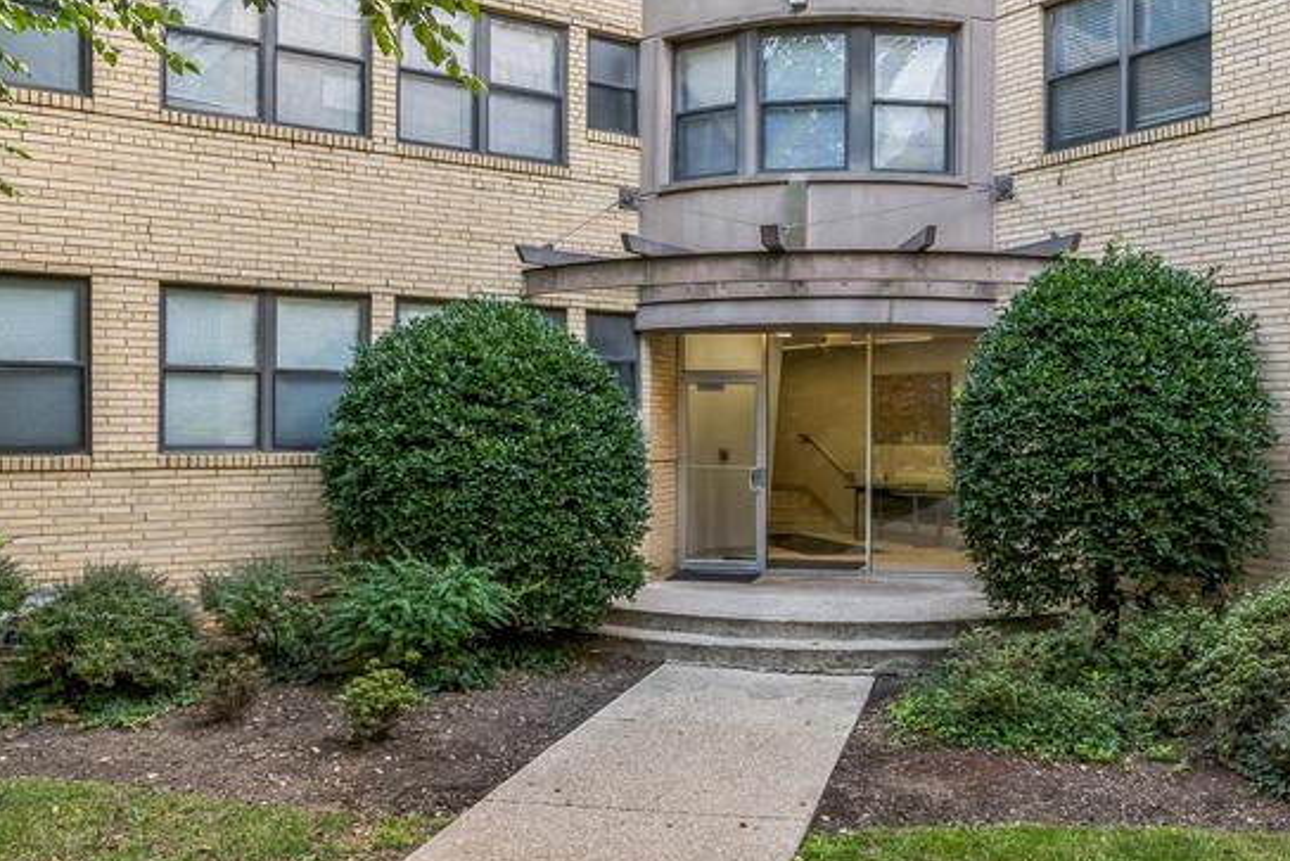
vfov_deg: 40.0
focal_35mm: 32
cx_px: 813
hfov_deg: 57.9
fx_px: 1147
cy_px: 217
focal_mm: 17
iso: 320
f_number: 5.6
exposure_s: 1/125
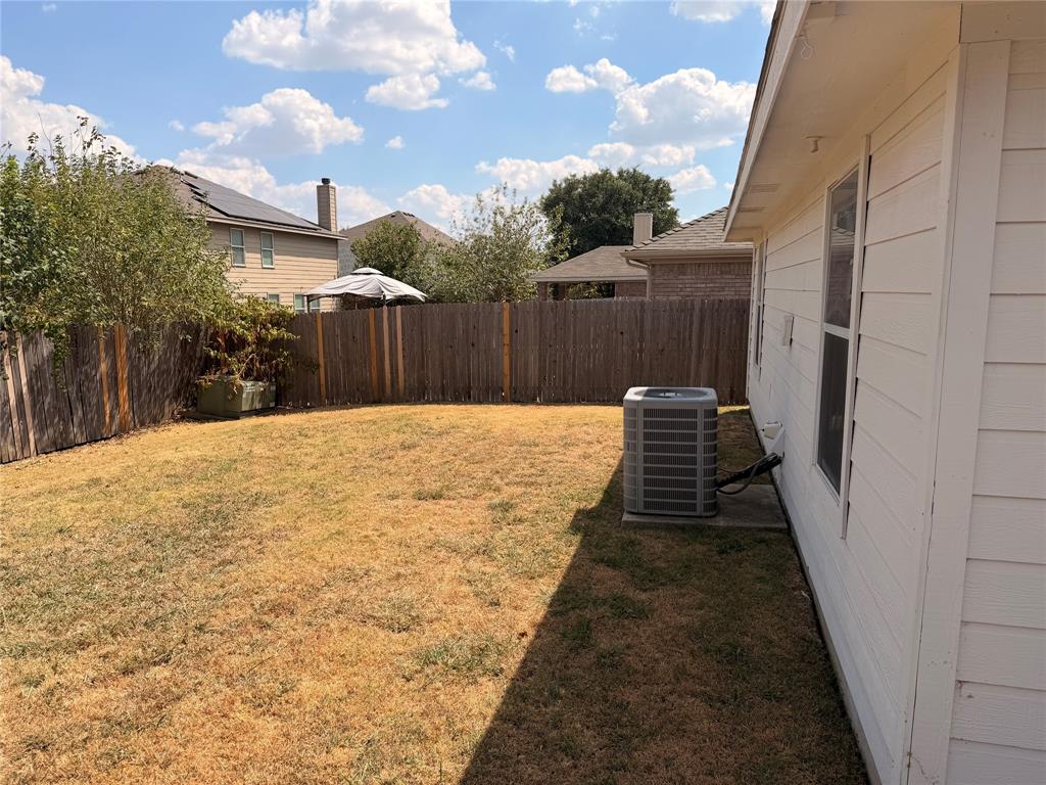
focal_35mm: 24
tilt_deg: -8.4
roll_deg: +0.6
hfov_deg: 71.6
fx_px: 725
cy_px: 392
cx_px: 523
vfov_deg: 56.8
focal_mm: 6.76
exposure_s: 1/5319
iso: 80
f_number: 1.78
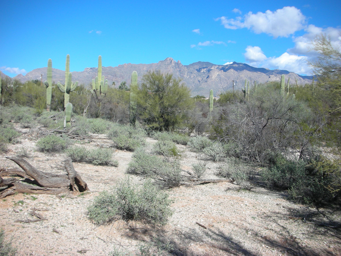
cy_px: 124
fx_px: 355
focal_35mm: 36
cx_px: 172
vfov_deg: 39.7
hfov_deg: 51.4
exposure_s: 1/94.2
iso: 50
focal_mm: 5.8
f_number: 8.5
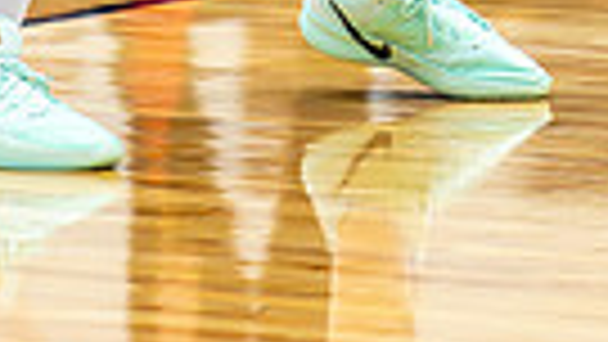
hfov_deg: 3.2
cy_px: -486
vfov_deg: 1.8
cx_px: 464
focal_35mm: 672
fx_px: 10836
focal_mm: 120
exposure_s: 1/800
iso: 3200
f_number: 2.8
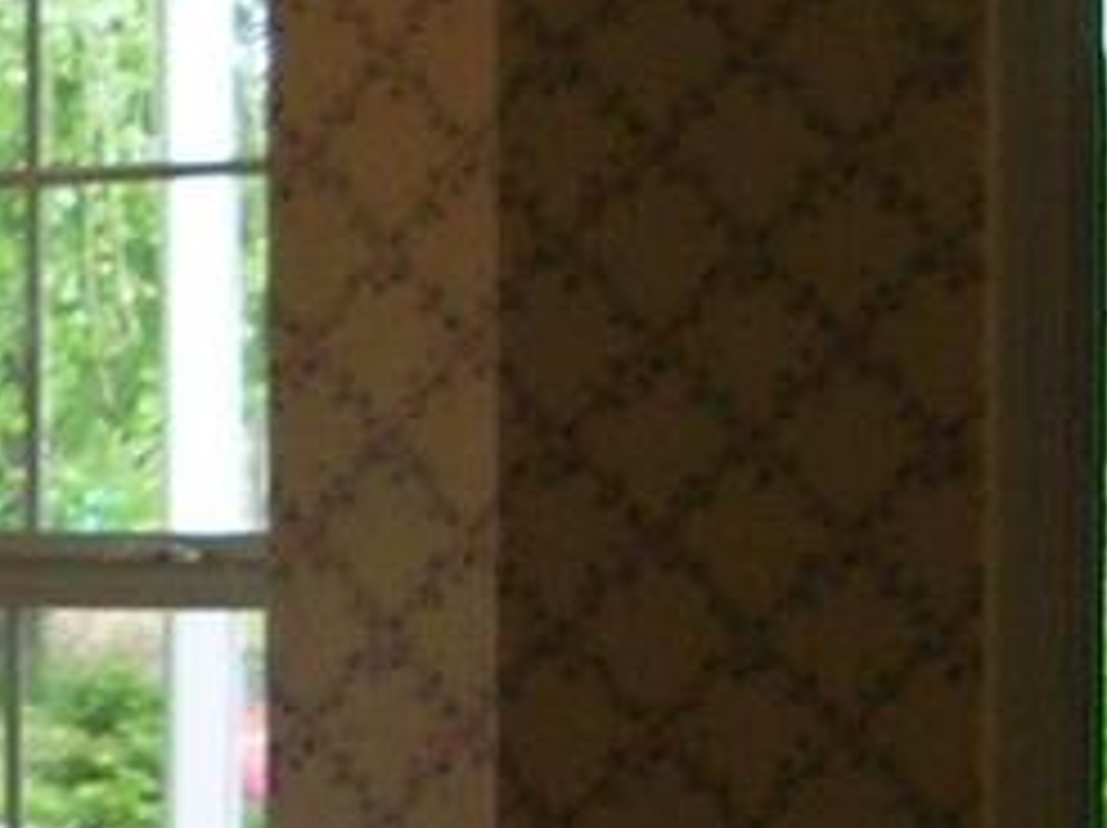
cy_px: 850
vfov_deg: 7.5
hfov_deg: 9.2
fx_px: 6326
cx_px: -1264
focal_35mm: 198
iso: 50
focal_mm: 5.8
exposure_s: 1/57.1
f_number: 2.8
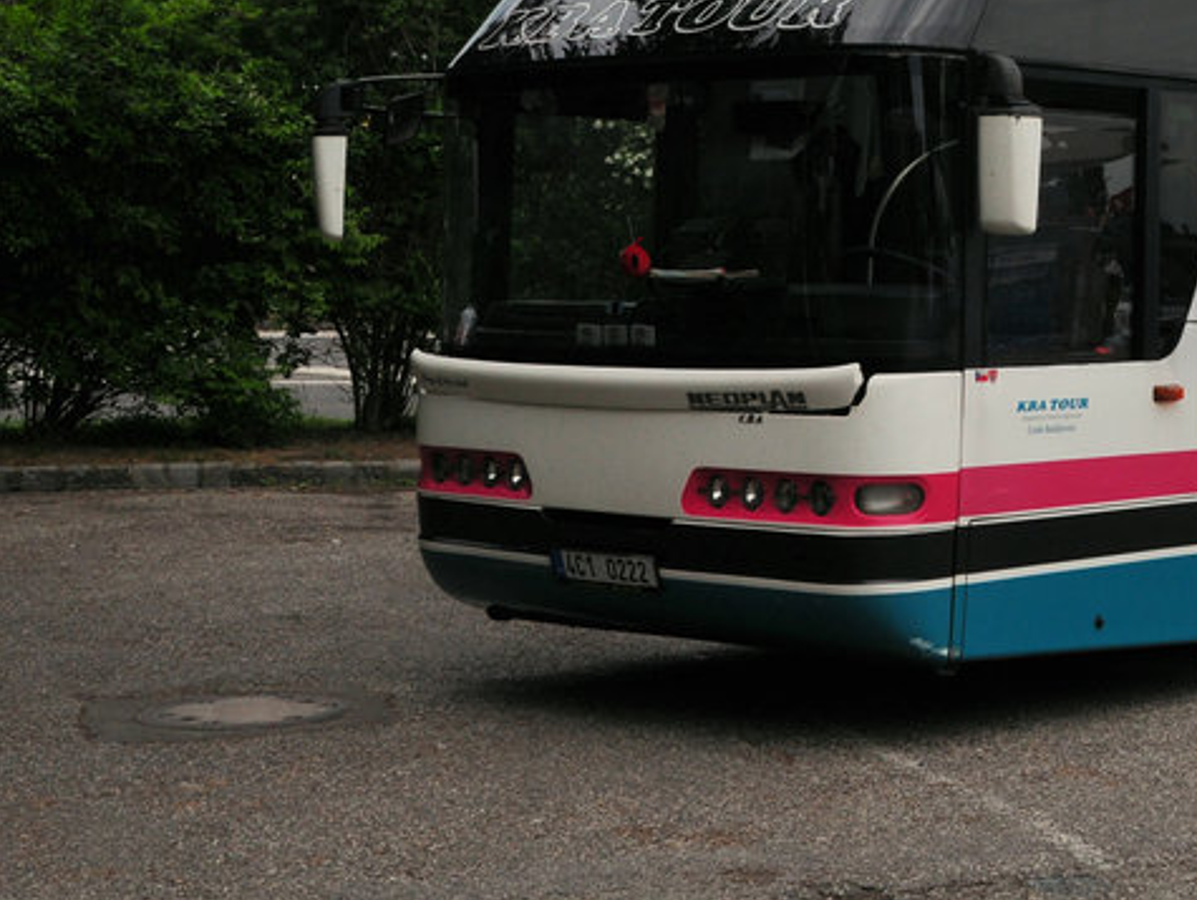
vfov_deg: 17.9
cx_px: 1391
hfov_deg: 22.7
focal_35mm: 80
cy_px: -49
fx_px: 2768
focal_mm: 22
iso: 200
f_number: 9
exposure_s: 1/320
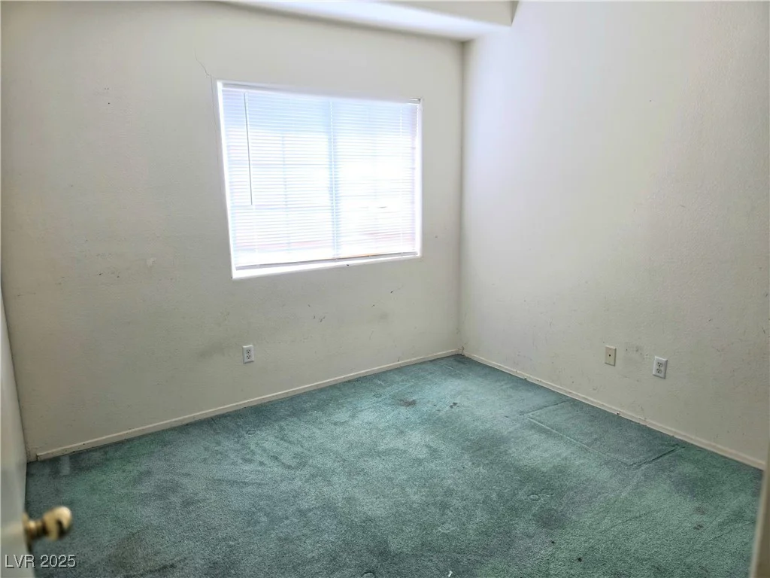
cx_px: 385
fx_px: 512
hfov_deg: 73.9
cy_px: 289
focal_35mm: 23
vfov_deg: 58.9
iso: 64
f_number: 1.7
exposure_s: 1/120
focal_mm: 6.3
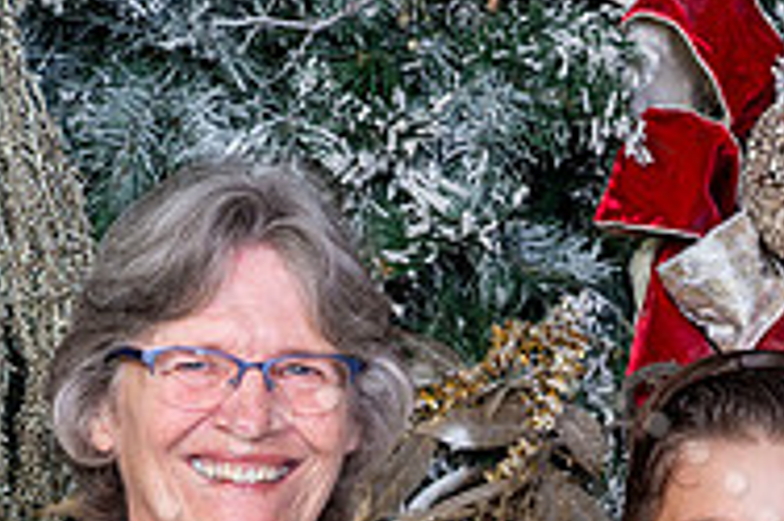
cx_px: 463
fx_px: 5701
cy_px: 754
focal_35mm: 262
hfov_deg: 7.9
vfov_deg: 5.2
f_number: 8
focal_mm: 85
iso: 400
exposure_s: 1/125
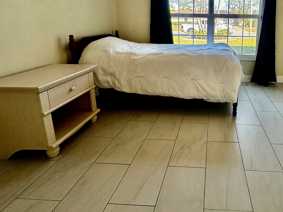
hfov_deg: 74.3
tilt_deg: -11.1
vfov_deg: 60.3
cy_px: 55
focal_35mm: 21
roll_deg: -1.0
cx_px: 206
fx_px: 172
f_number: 2.2
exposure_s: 1/123
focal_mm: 2.22
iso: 40
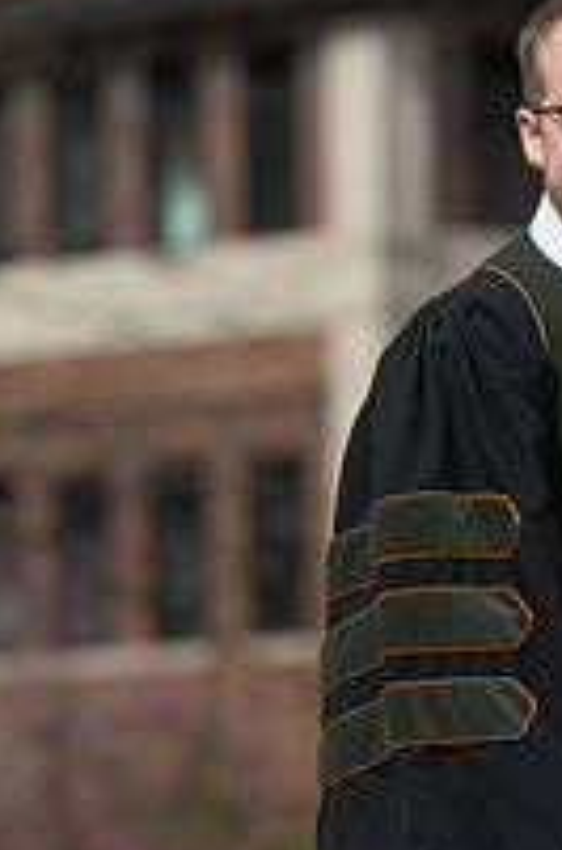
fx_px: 10545
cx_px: 611
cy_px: 431
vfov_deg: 4.6
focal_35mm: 448
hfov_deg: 3.1
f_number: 4.5
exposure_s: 1/800
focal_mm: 200
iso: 125
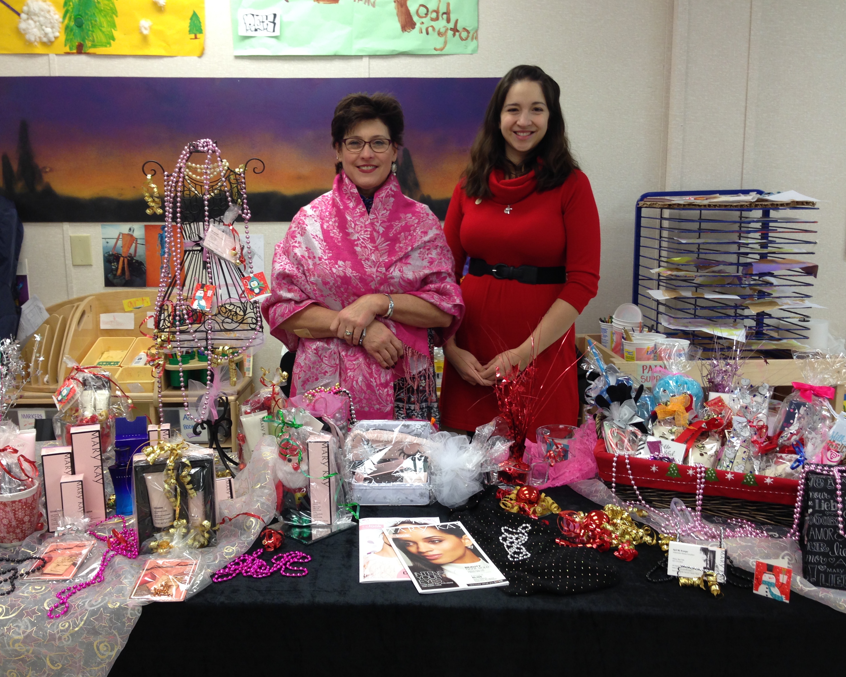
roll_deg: +0.0
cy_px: 336
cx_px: 404
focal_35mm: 35
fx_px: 876
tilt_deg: -11.5
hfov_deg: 51.5
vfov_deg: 42.2
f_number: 2.4
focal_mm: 4.12
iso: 50
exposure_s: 1/24
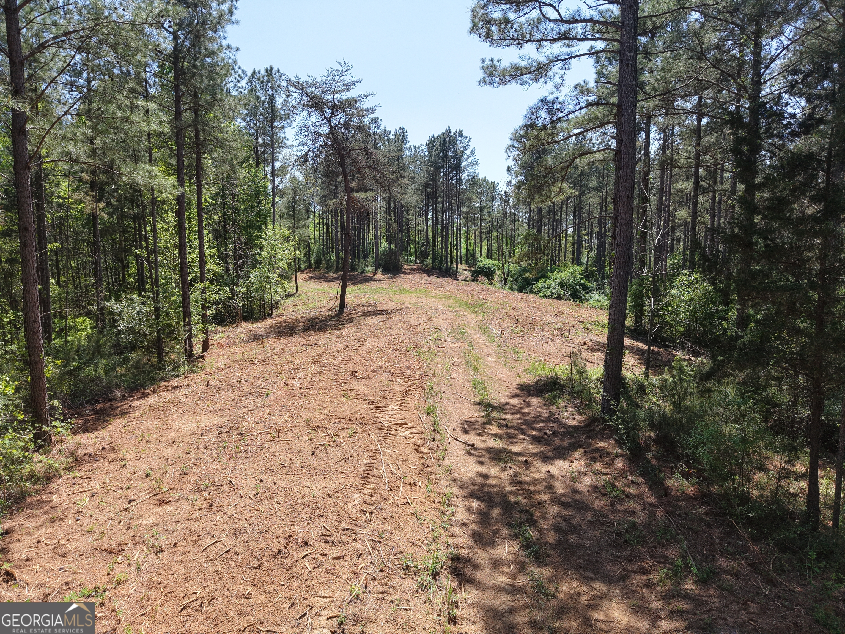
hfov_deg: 71.6
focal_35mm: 24
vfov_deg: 56.8
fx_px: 586
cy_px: 317
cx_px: 422
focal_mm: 8.67
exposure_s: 1/3000
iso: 270
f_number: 1.8
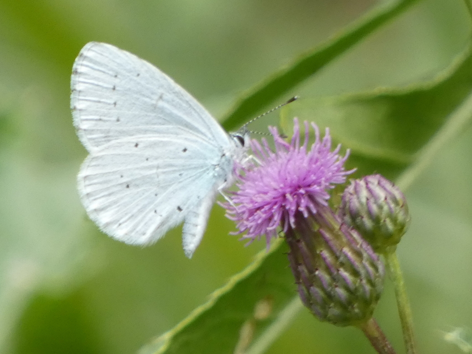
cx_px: 236
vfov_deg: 1.3
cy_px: 177
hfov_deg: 1.7
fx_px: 15710
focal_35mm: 1152
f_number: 5.8
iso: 320
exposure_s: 1/125
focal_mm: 206.4
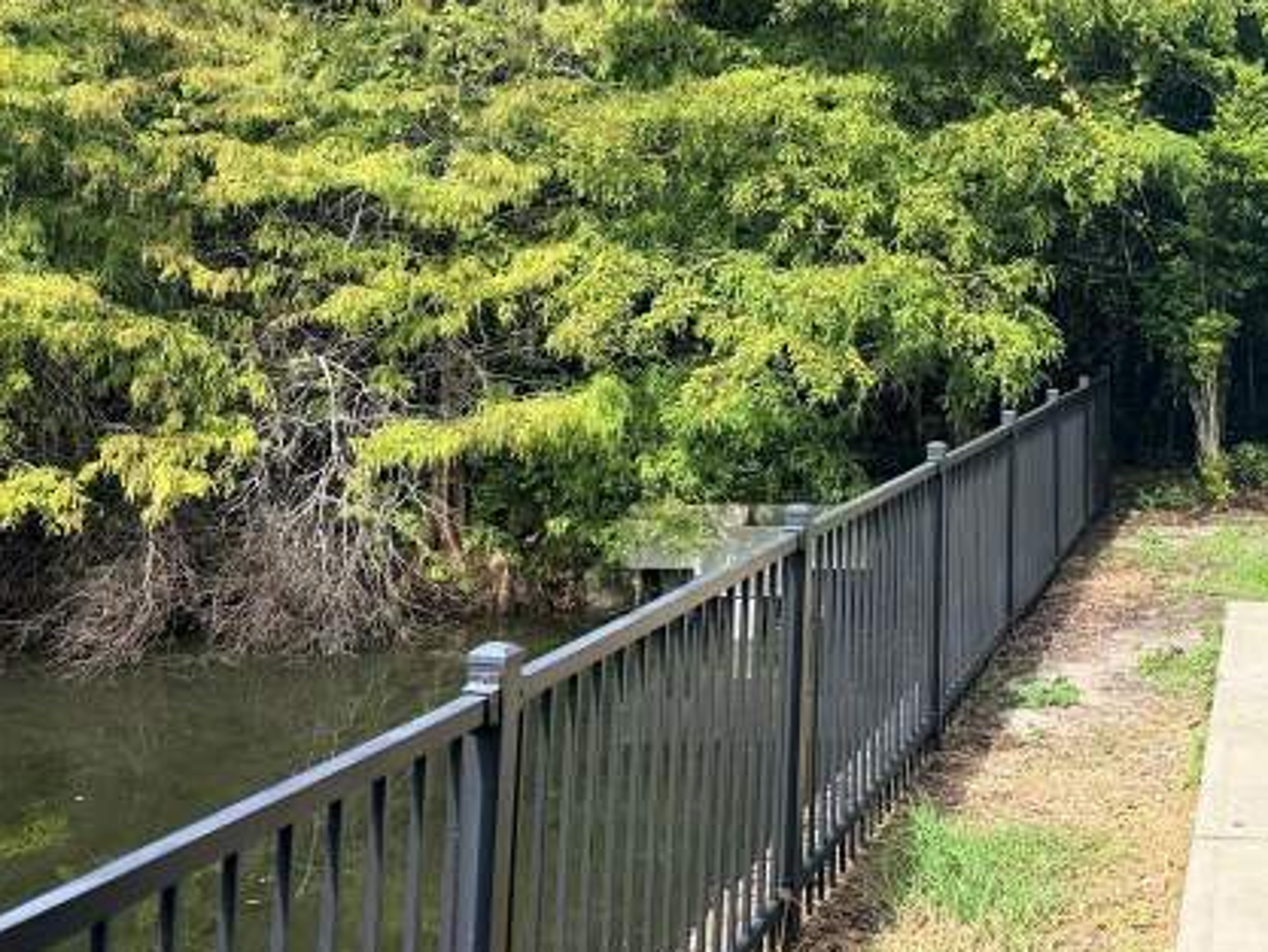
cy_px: 179
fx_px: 1685
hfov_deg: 40.4
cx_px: 897
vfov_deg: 30.7
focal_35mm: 46
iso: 80
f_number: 1.78
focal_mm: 6.76
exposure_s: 1/1553
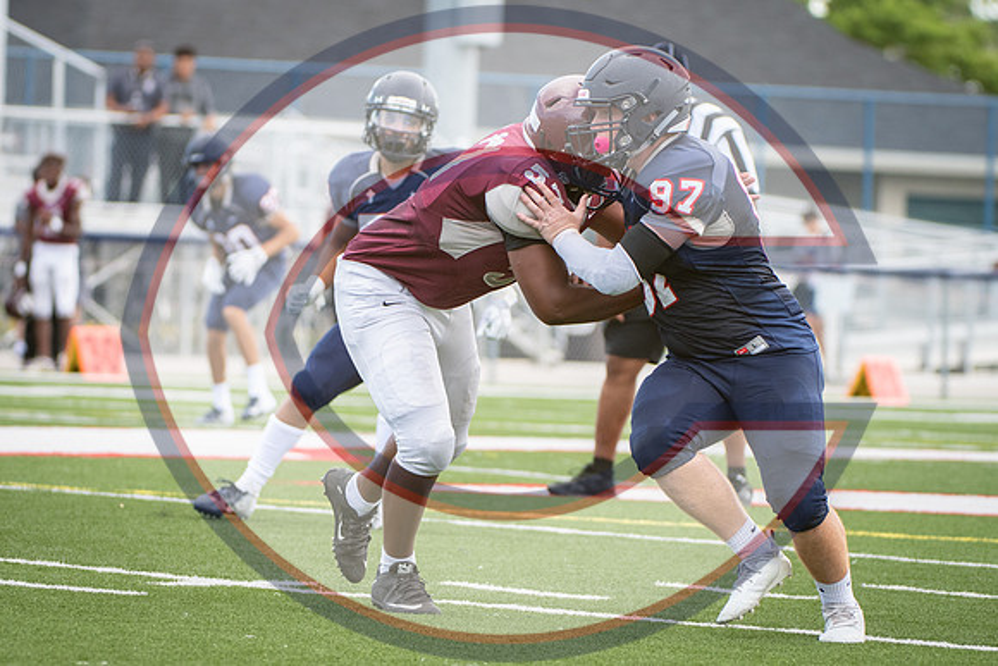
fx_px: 8951
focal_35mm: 323
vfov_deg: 4.3
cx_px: 475
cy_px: 329
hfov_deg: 6.4
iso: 800
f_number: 4
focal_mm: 200
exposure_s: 1/1000
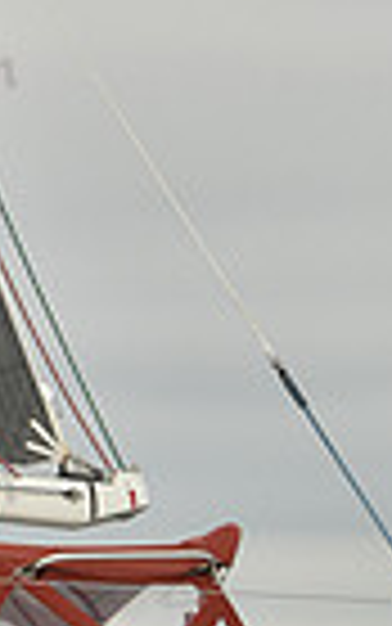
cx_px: 250
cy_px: 725
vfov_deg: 2.5
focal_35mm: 851
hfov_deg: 1.5
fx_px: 14531
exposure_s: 1/800
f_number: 8
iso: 320
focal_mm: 200
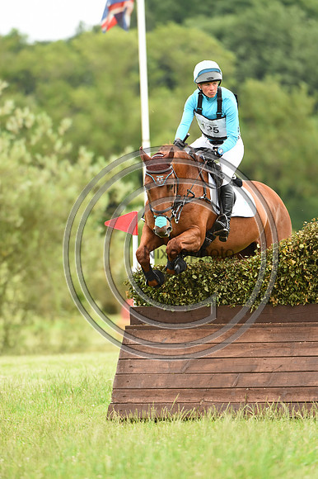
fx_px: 5306
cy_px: 240
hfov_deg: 3.4
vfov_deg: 5.2
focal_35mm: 400
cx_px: 159
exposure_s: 1/1250
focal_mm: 400
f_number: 5.6
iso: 1600
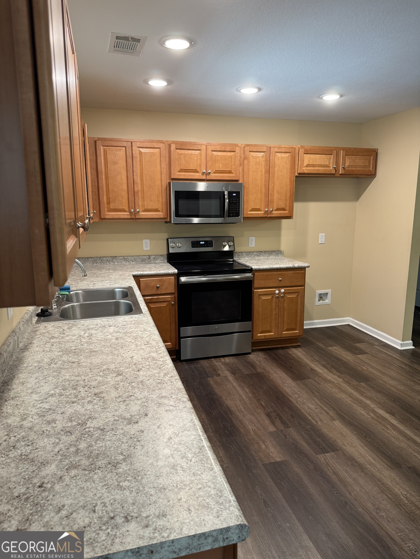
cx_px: 210
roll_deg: +0.0
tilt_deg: -10.6
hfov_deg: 56.8
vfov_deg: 71.6
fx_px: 388
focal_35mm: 24
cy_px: 280
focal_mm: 6.76
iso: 200
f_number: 1.78
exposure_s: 1/60
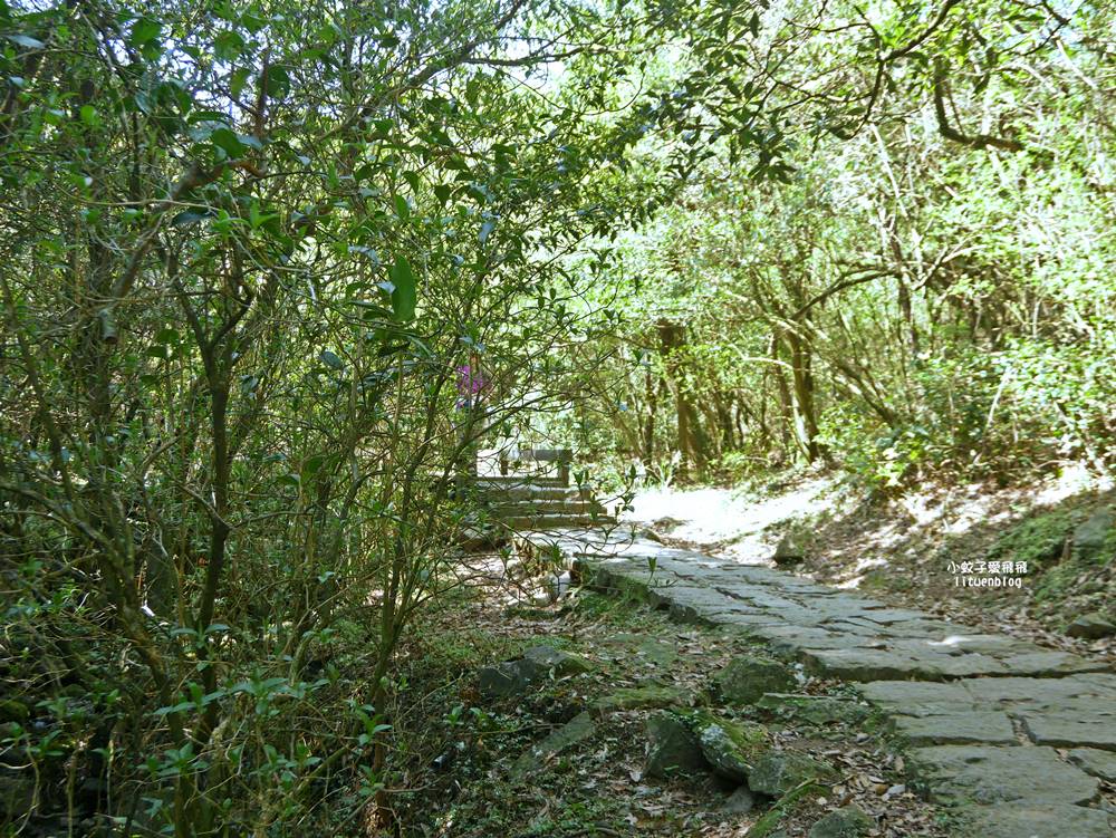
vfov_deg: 36.0
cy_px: 419
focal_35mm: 40
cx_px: 558
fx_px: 1290
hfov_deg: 46.8
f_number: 4.4
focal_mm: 20
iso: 200
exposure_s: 1/80
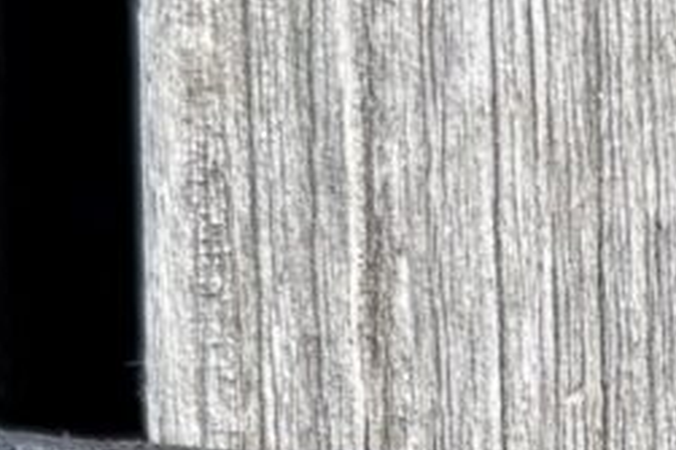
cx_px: 1107
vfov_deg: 5.0
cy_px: 1587
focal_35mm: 255
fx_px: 4785
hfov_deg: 7.9
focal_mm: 6.76
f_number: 1.78
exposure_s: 1/5714
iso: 80
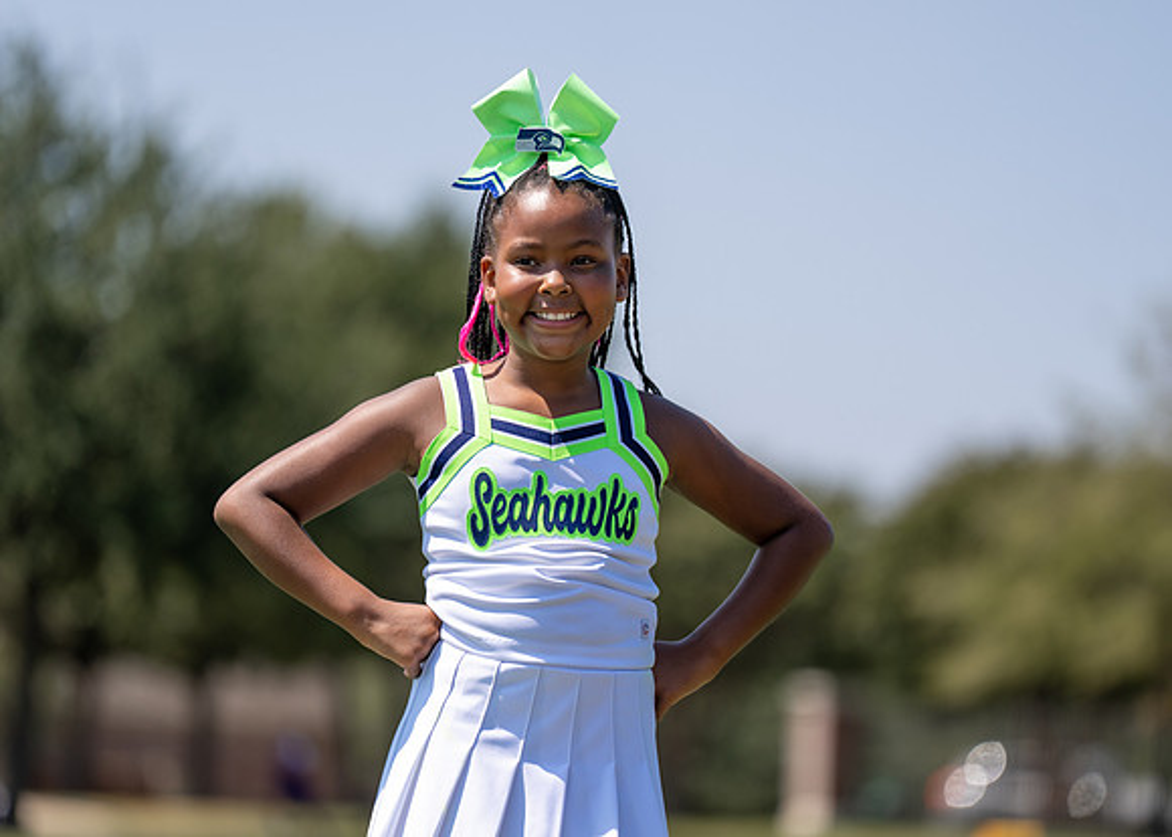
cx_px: 602
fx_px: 7723
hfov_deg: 8.7
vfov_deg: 6.2
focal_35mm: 232
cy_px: 458
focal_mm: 200
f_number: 2.8
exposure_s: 1/1600
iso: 100
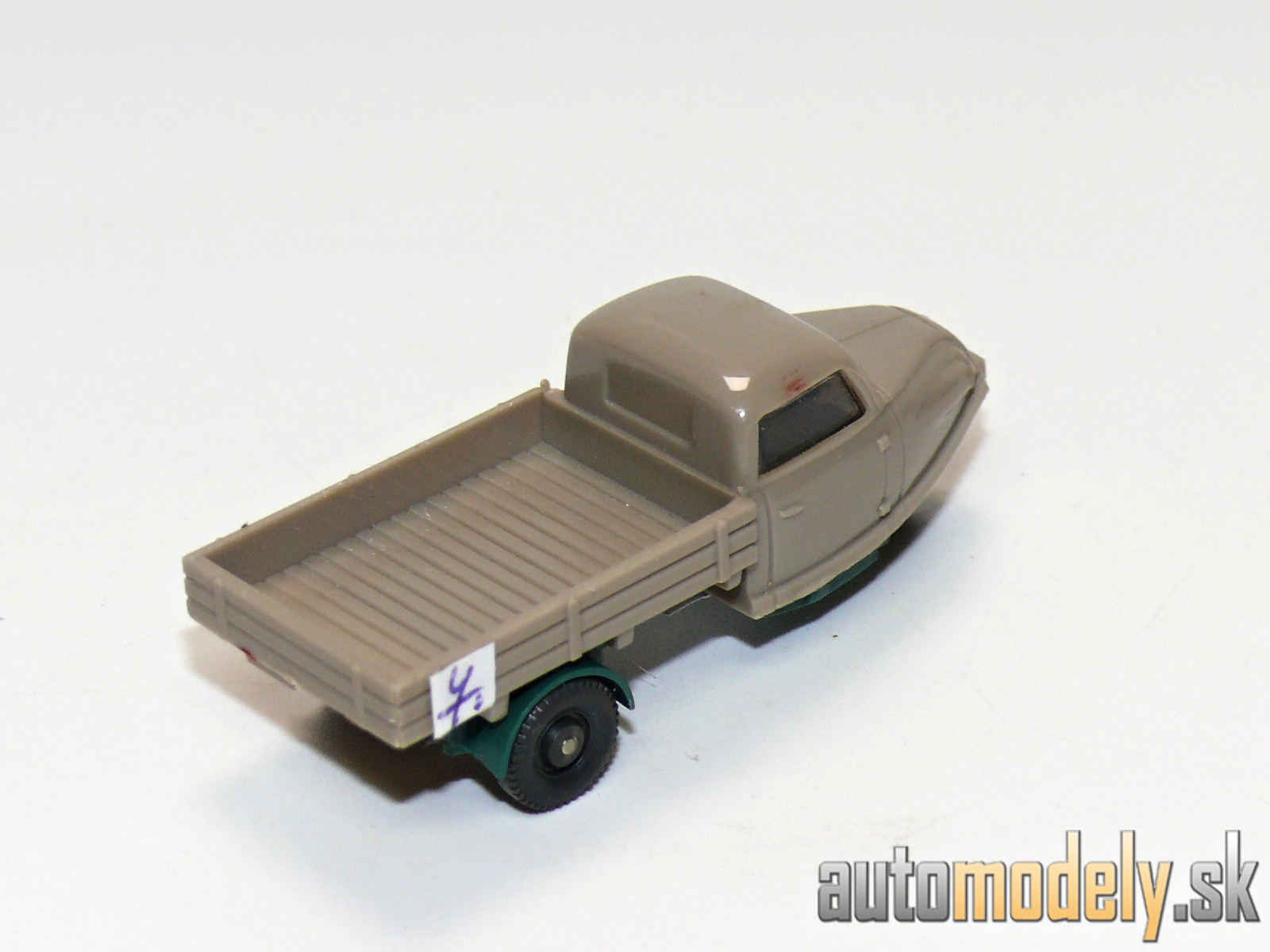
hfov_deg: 14.7
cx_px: 635
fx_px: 4916
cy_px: 476
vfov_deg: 11.1
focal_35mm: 134
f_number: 4
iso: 100
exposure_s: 1/30
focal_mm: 16
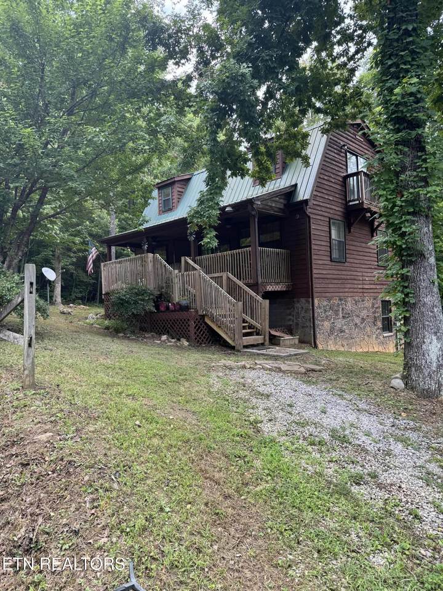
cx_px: 222
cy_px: 296
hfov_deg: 56.8
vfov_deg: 71.6
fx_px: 410
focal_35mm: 24
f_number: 1.78
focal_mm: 6.76
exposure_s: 1/323
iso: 80
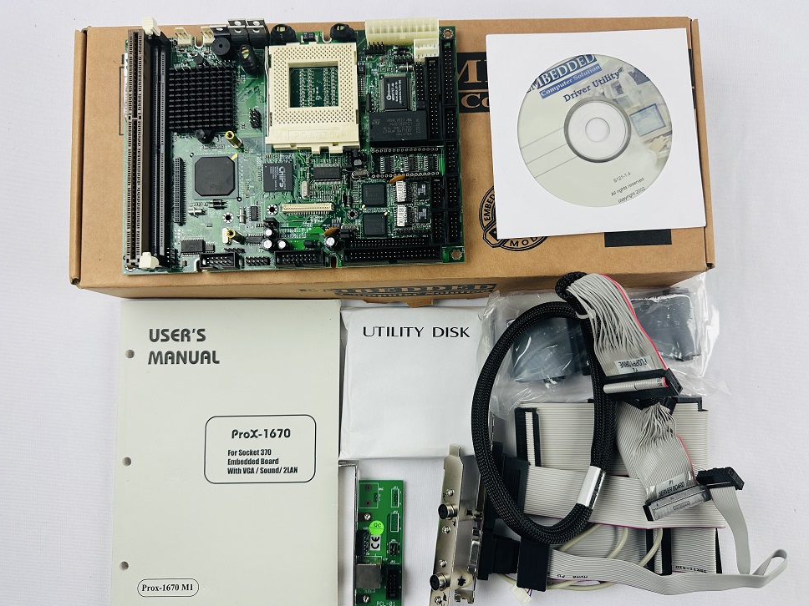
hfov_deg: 69.4
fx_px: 584
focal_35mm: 25
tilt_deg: -84.8
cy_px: 302
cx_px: 418
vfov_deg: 54.9
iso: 80
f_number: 1.78
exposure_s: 1/120
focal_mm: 6.86
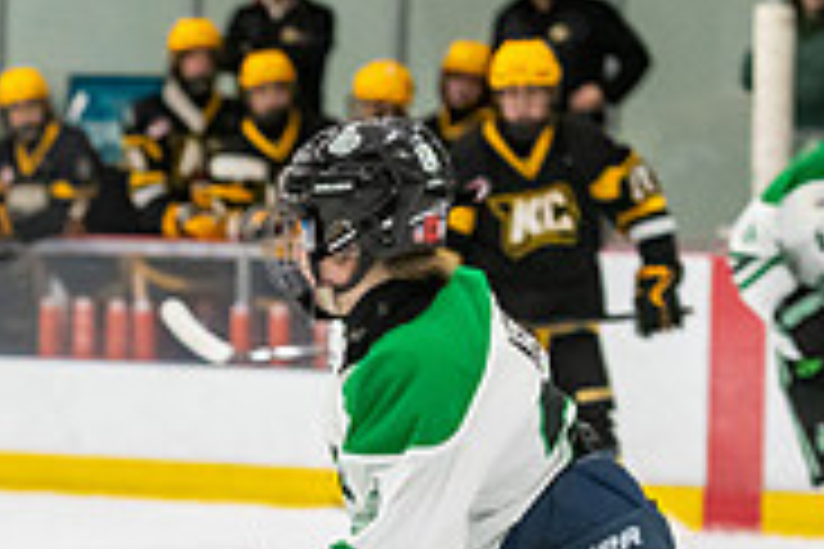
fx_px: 9727
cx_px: -257
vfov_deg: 3.2
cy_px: 693
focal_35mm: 425
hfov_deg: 4.8
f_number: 2.8
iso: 4000
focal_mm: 110
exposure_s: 1/800
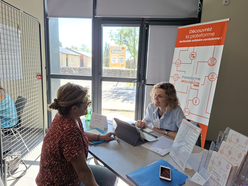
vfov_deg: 58.9
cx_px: 124
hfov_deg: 73.9
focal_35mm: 23
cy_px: 93
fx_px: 165
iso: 50
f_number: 1.8
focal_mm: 5.54
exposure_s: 1/100
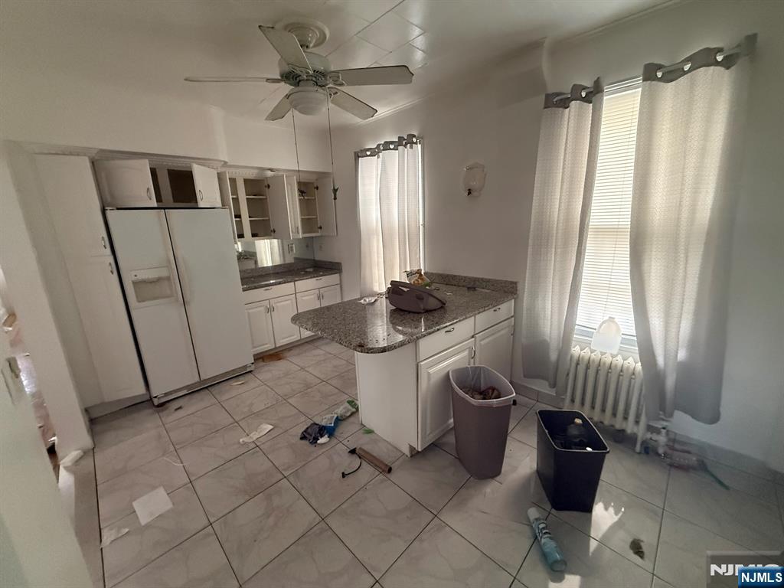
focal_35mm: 14
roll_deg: +3.4
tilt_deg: -11.4
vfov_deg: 85.7
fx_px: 317
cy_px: 294
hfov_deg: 102.1
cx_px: 392
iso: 800
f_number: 2.2
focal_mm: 2.22
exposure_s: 1/60
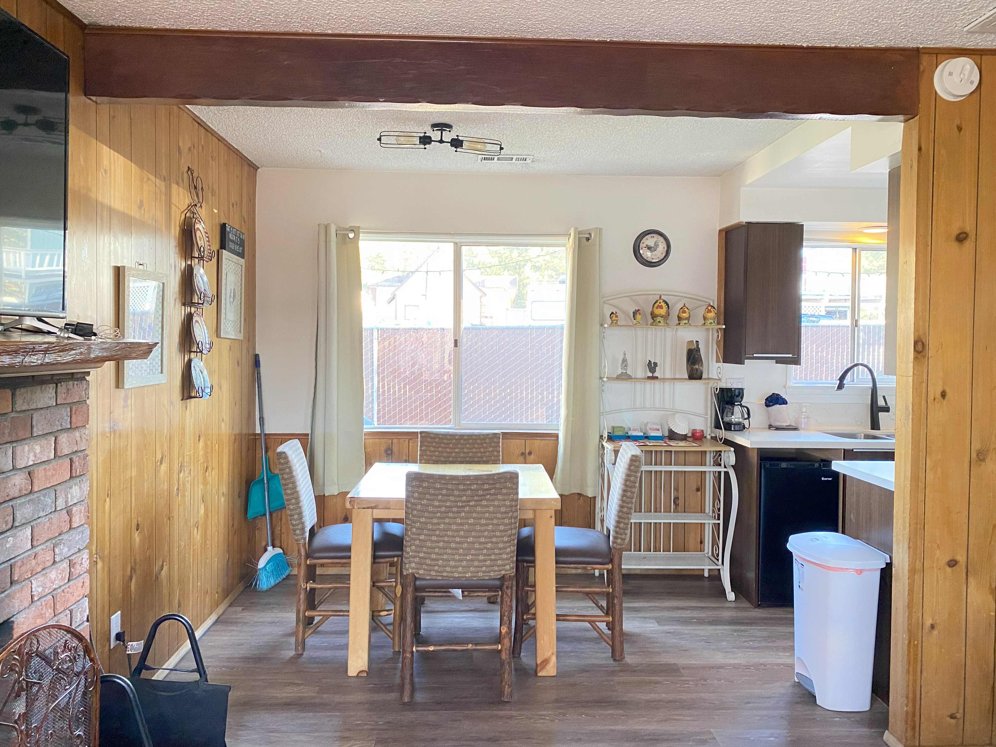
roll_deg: -0.4
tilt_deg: -0.6
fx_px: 777
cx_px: 490
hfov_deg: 65.3
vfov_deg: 51.4
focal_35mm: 27
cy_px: 371
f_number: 1.8
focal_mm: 4.25
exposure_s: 1/60
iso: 250
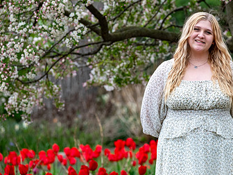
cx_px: 141
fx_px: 2349
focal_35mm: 349
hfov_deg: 5.7
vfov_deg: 4.3
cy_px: 92
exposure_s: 1/400
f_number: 4
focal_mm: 140
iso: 250
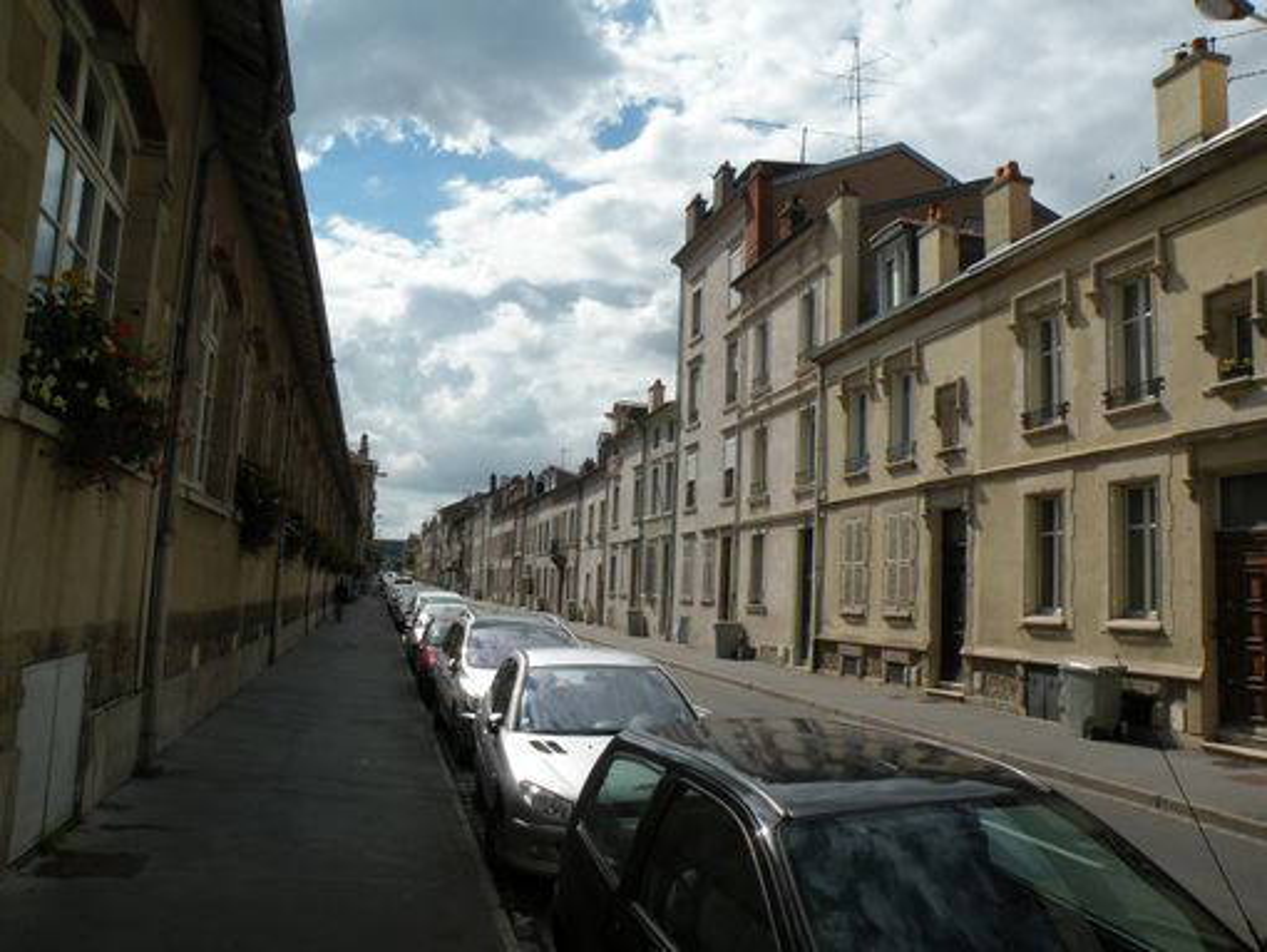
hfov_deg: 65.3
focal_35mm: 27
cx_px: 634
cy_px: 476
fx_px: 989
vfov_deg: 51.4
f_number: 8
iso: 64
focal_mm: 4.7
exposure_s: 1/370
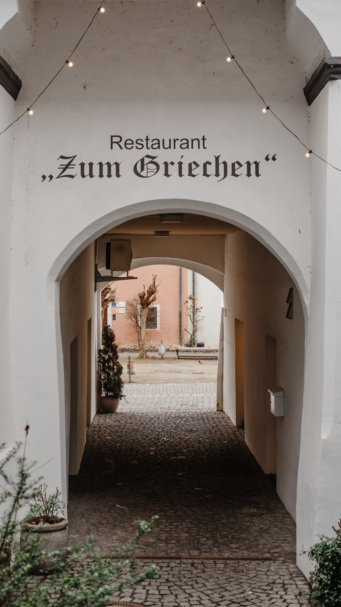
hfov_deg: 22.6
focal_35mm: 53
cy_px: 305
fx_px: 852
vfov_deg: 39.2
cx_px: 164
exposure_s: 1/200
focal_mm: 50
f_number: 3.5
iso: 320
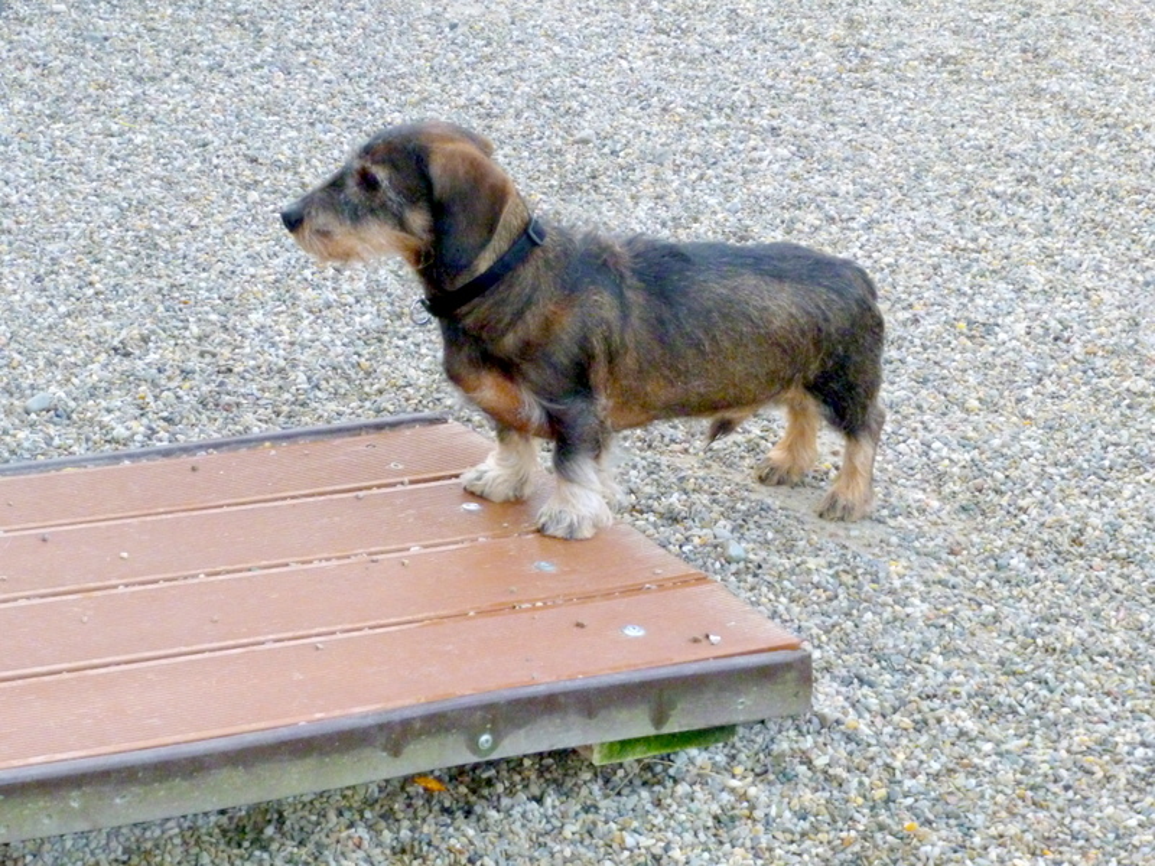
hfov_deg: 22.8
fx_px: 2869
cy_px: 433
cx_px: 578
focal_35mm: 86
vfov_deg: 17.2
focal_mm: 15.3
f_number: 5
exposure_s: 1/60
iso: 400
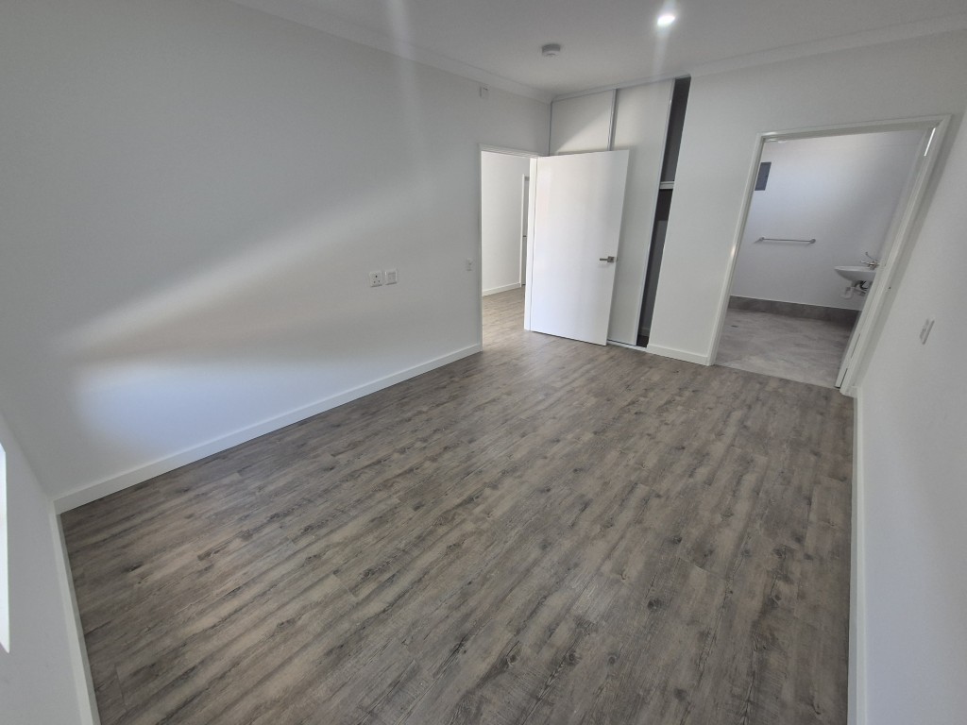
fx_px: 363
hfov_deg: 106.2
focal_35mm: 13
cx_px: 484
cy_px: 362
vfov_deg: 89.9
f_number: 2.2
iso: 125
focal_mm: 2.2
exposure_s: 1/50
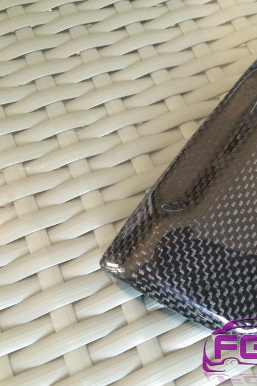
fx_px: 450
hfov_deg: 30.6
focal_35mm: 42
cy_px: 192
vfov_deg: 46.4
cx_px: 228
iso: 100
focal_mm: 4.12
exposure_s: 1/30
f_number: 2.2
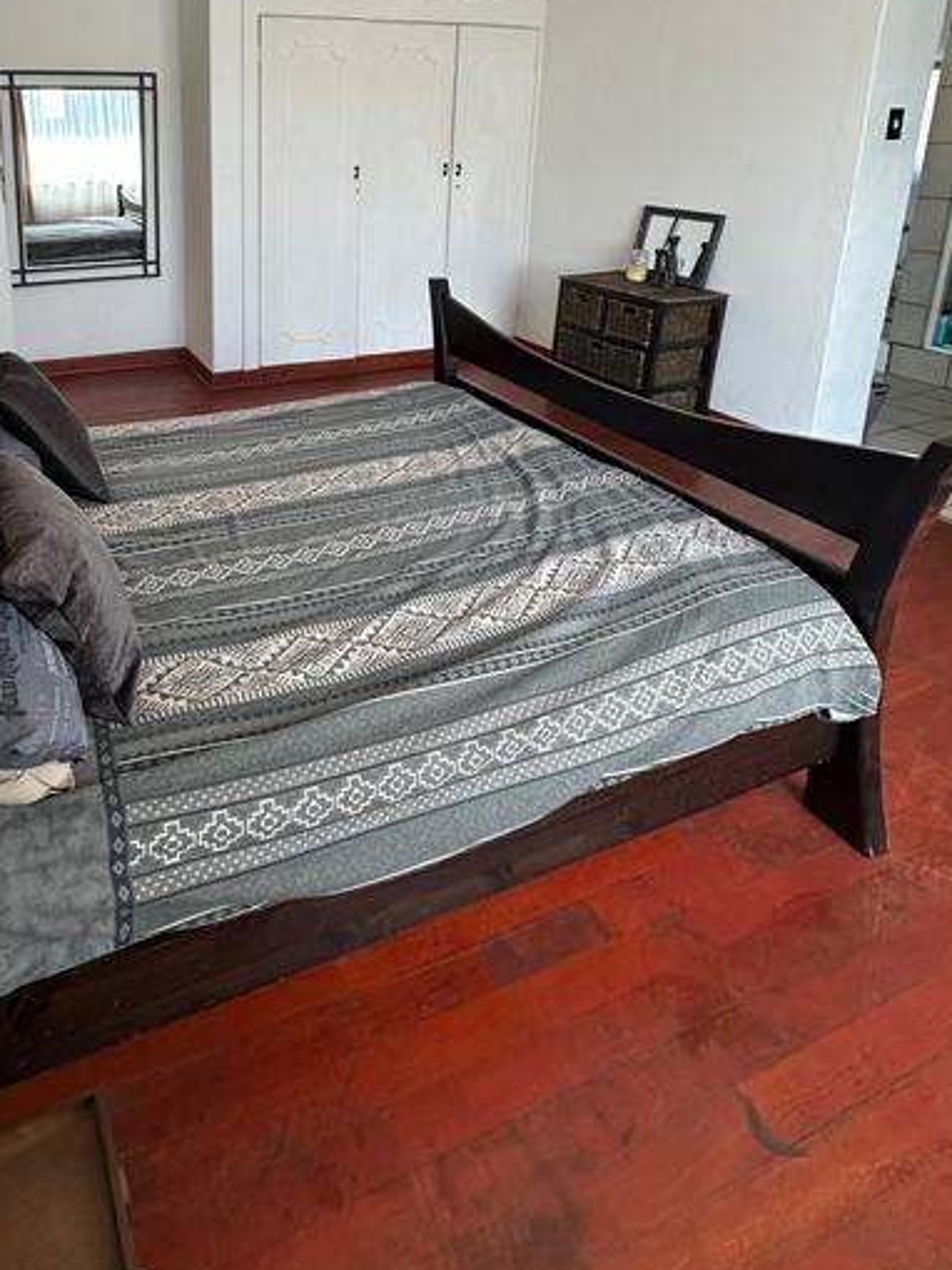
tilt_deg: -13.0
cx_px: 244
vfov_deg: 71.4
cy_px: 324
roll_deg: -0.9
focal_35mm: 22
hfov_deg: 58.1
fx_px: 806
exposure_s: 1/100
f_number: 2.2
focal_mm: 2.22
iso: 160
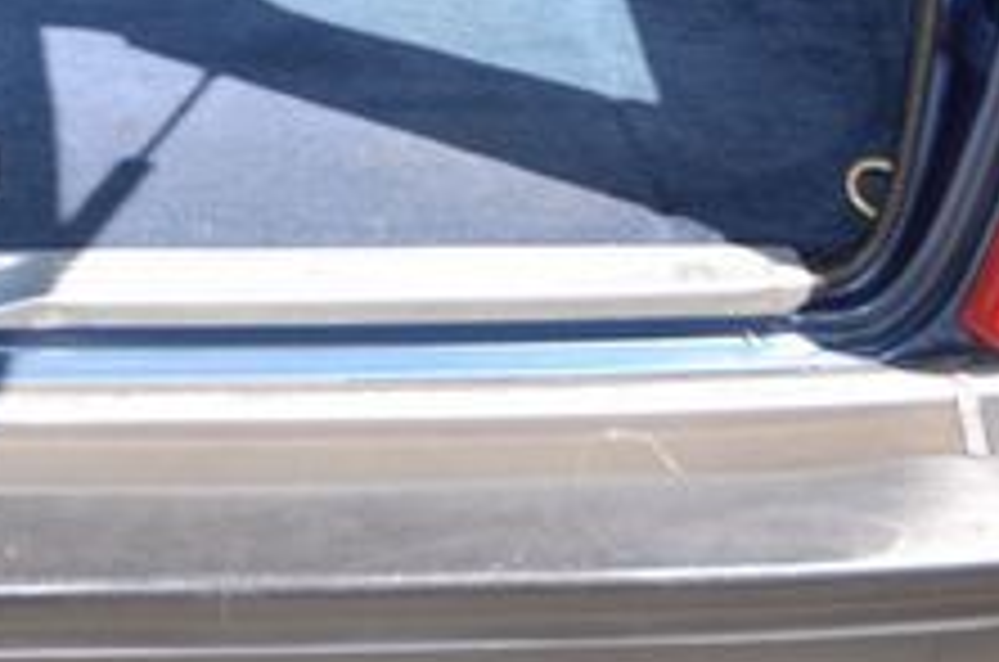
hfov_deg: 20.5
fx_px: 2631
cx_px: -104
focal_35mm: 95
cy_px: -248
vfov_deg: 13.7
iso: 100
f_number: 4
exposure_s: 1/200
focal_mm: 22
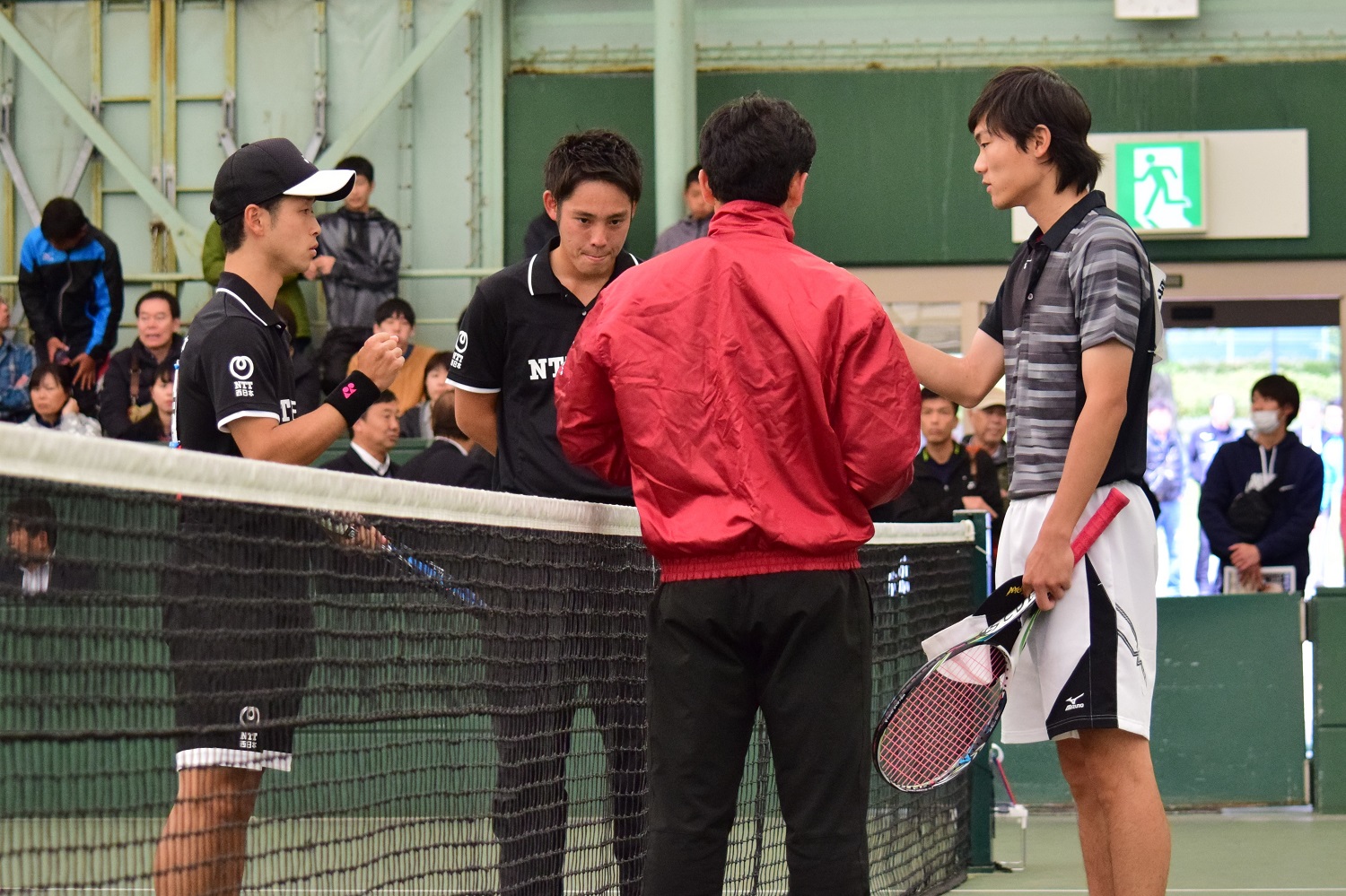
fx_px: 4036
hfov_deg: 18.9
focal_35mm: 108
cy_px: 448
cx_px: 673
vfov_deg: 12.7
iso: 1600
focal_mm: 72
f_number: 4.5
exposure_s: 1/1000
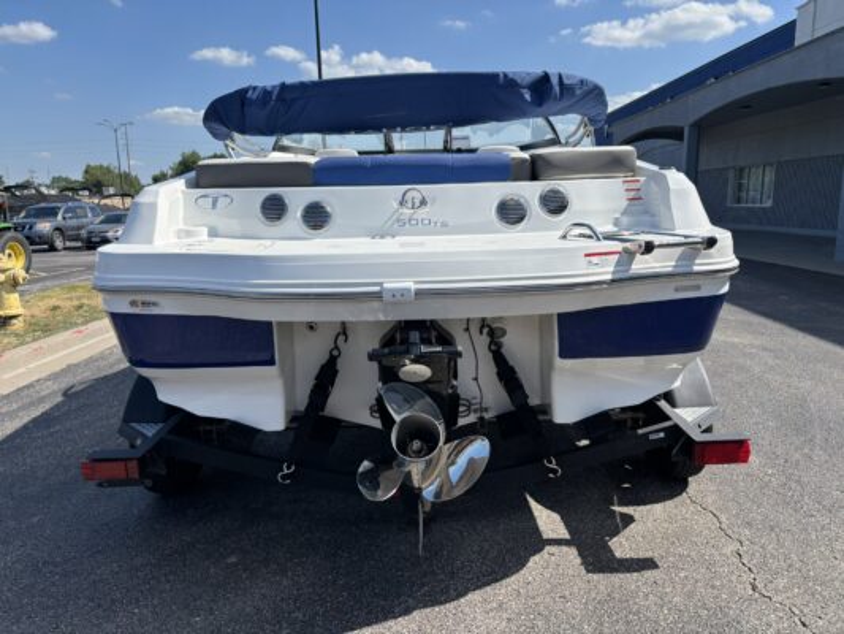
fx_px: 634
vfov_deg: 53.1
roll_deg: +3.1
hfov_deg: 67.3
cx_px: 422
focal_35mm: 26
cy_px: 317
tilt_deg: -10.4
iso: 50
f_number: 1.6
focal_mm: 5.96
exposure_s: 1/3534
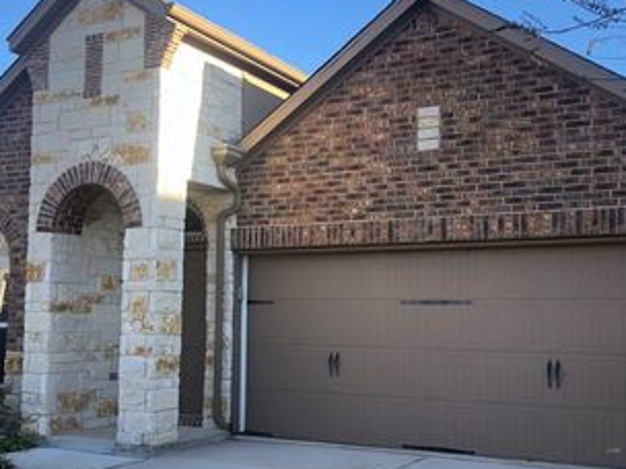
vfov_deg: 31.5
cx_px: 311
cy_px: 258
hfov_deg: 41.2
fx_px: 832
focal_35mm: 46
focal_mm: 4
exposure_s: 1/182
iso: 20
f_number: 1.8
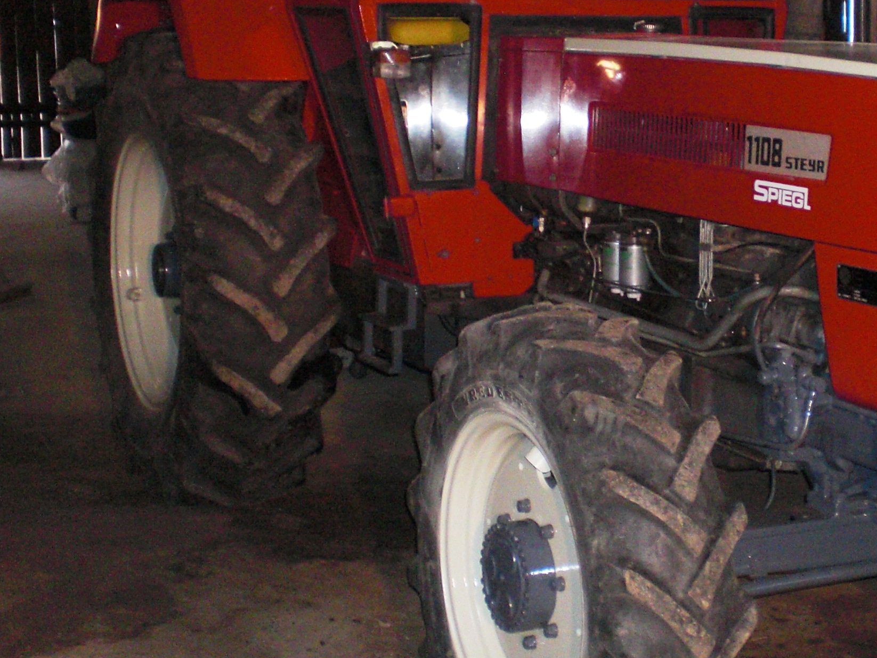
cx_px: 622
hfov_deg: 29.5
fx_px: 1647
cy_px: 210
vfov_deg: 22.5
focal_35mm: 65
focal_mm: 6.3
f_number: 3.1
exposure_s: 1/60
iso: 200
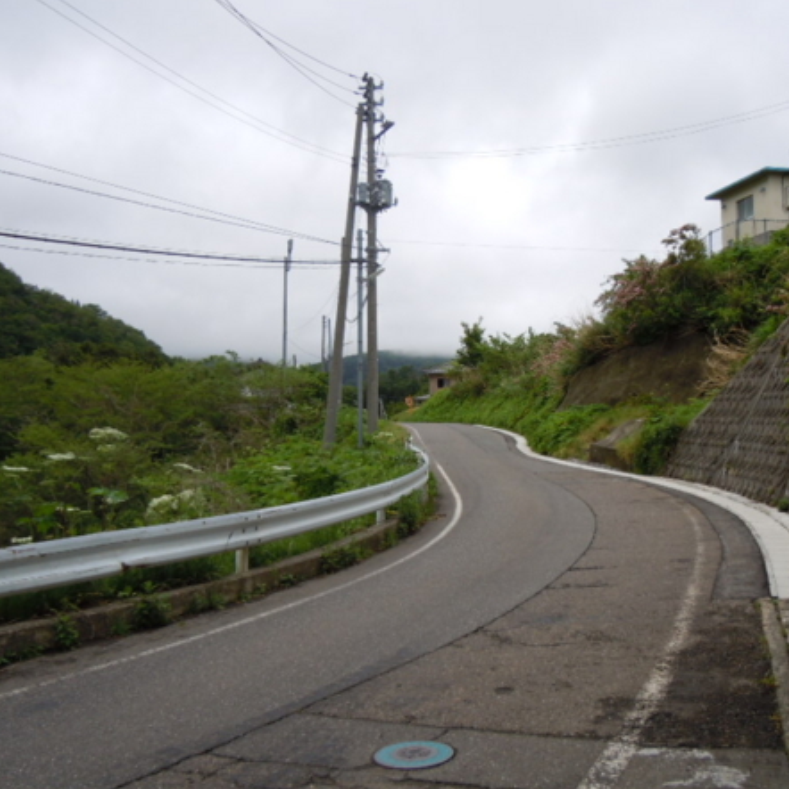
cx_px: 484
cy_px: 394
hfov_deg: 45.7
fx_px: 928
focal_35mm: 36
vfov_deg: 46.0
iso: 100
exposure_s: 1/125
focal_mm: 5.4
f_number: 3.5
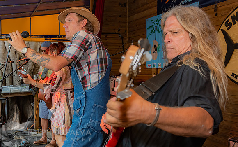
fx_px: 292
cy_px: 90
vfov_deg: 28.0
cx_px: 68
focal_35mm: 45
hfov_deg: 43.3
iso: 800
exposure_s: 1/160
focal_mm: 31
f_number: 5.6
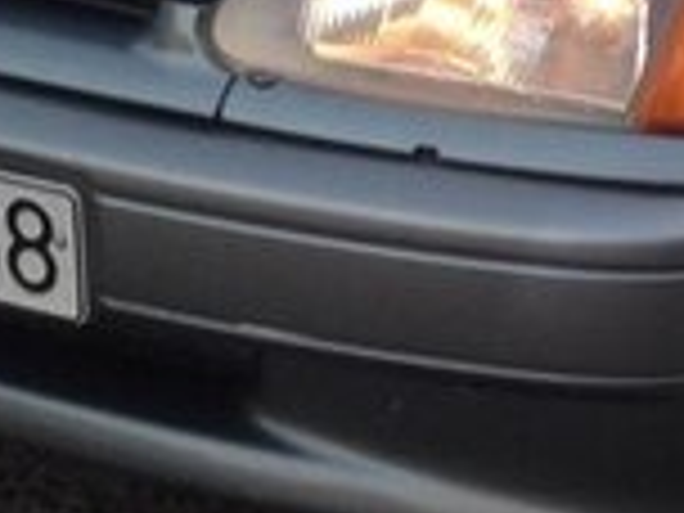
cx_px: 486
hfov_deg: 13.8
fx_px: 2826
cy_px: -101
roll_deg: -3.8
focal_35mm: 143
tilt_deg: -12.8
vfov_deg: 10.2
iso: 80
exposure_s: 1/20
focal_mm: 4.12
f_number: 2.4
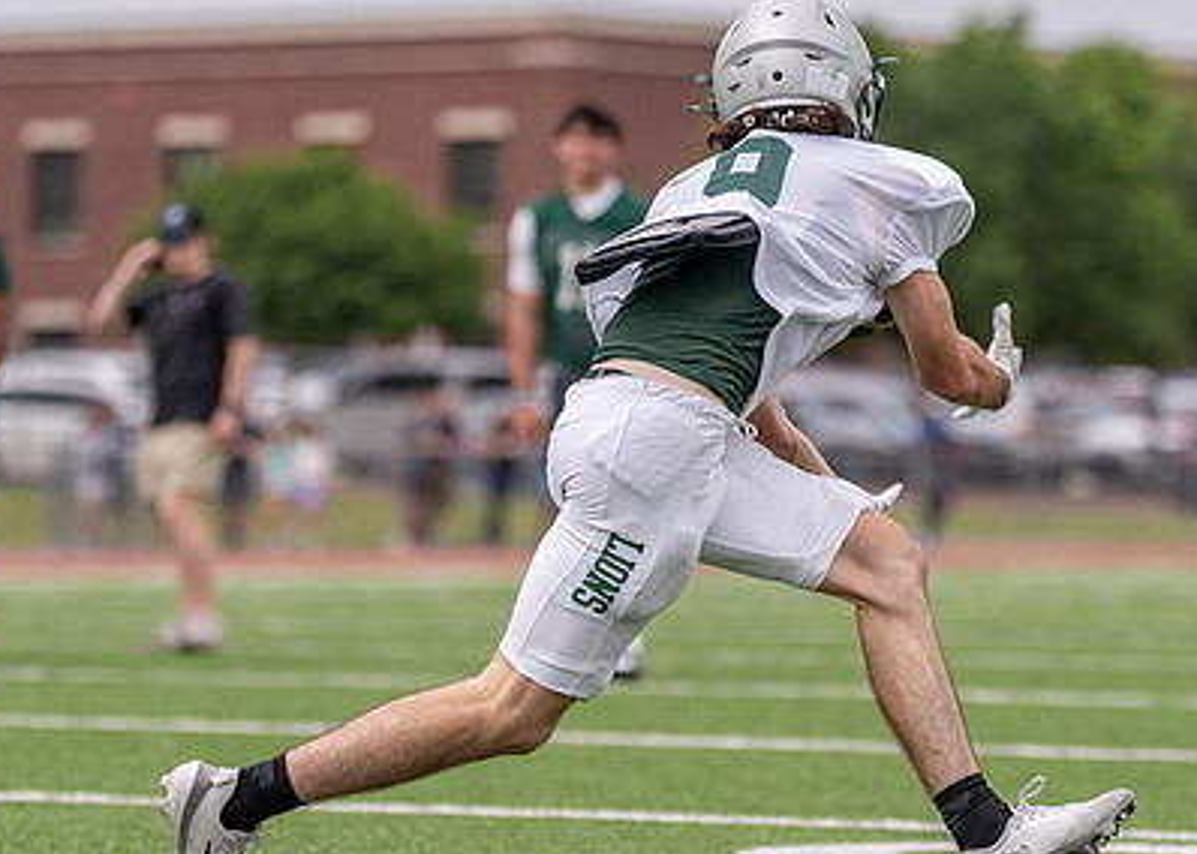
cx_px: 685
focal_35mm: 272
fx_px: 9244
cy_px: 428
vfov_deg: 5.3
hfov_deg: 7.4
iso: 320
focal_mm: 136
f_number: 2.8
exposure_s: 1/3200
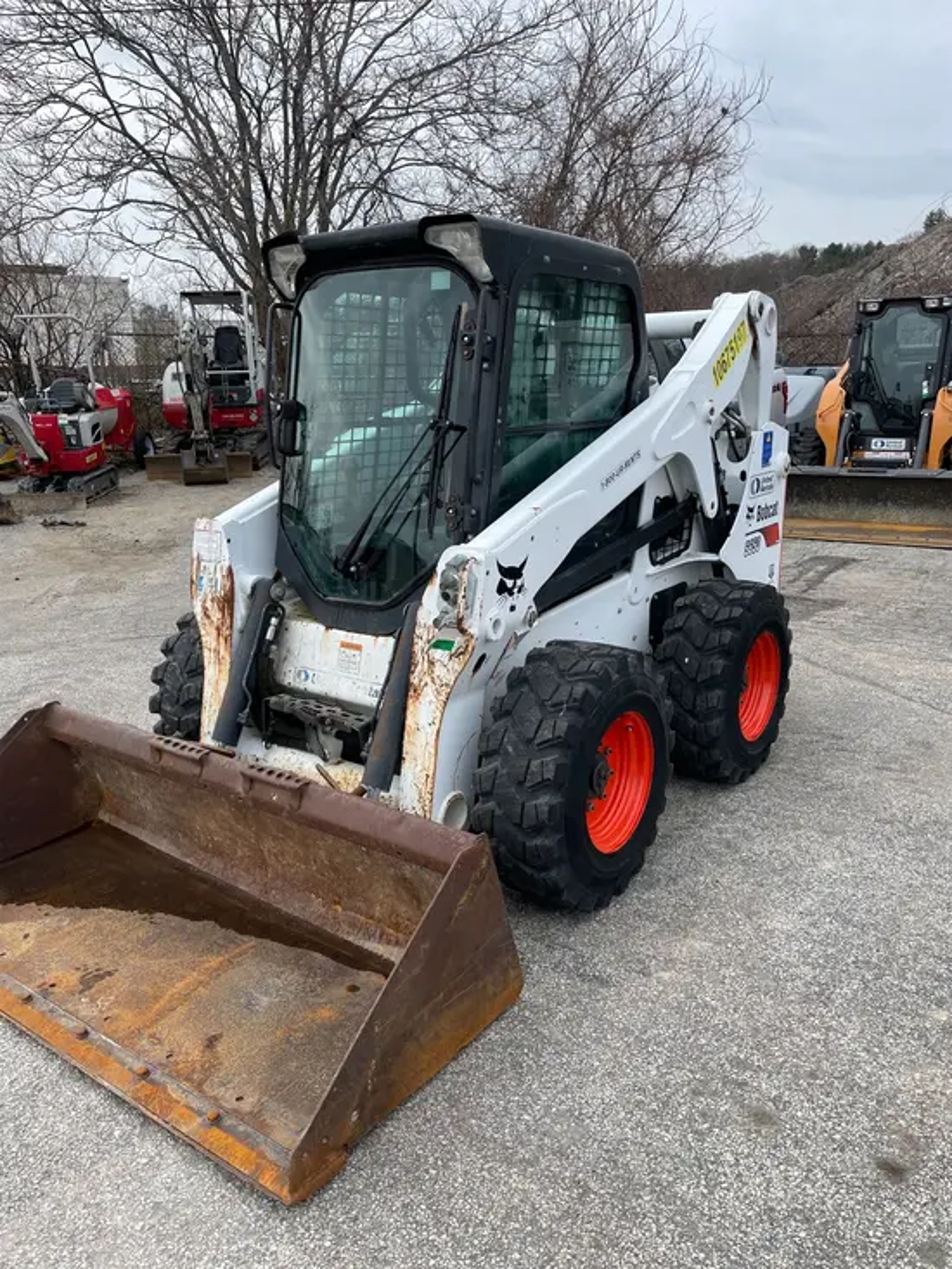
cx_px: 476
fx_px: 953
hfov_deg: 53.1
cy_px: 634
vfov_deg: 67.3
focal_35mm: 26
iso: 32
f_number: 1.6
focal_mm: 4.2
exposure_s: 1/2174
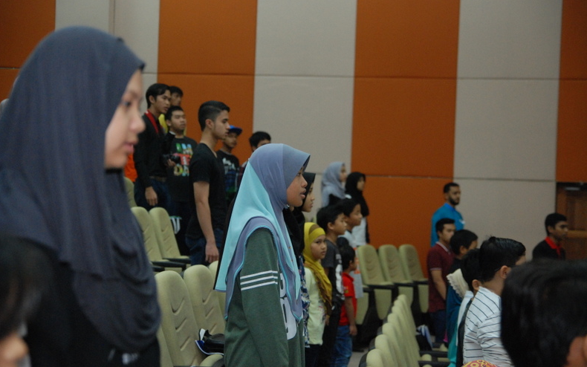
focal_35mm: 62
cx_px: 294
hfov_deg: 33.0
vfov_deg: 21.0
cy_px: 192
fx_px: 992
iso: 1250
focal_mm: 40
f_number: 3.2
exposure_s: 1/125
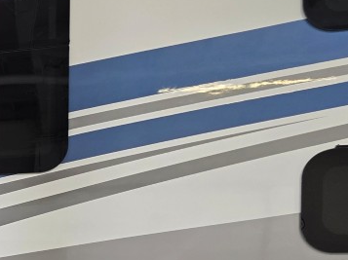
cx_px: -291
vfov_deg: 15.9
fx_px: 904
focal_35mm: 90
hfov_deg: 17.4
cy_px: 292
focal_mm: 6.3
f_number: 1.7
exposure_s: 1/120
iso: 160
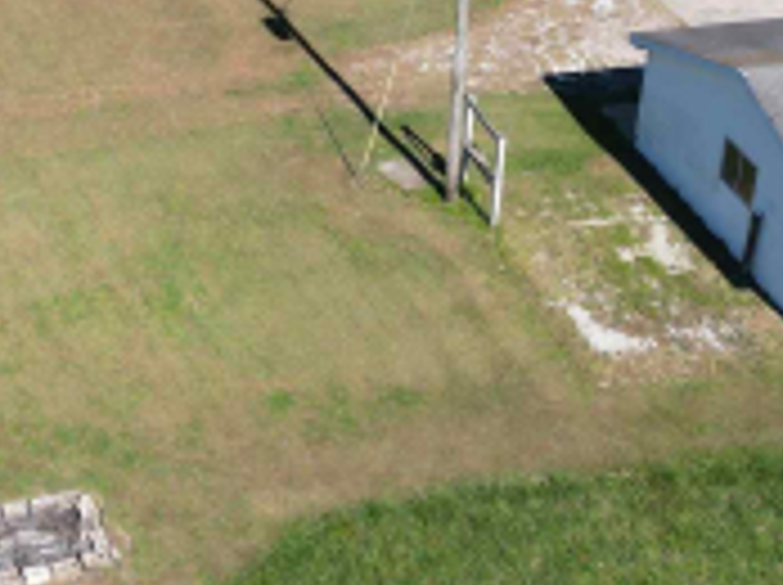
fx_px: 2078
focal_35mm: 92
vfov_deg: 15.6
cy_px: -54
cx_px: 146
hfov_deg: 21.1
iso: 100
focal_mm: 6.72
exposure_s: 1/2000
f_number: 1.7
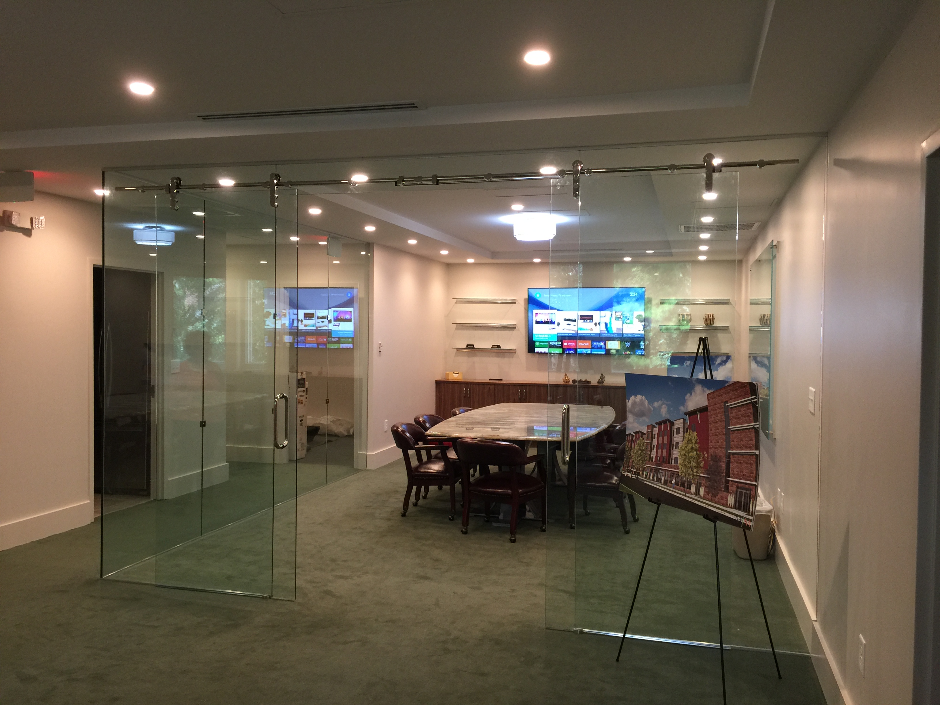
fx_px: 787
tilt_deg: -0.5
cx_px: 470
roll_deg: -1.1
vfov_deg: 48.2
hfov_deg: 61.7
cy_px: 352
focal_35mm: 29
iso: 64
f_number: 2.2
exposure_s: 1/15
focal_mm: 4.15
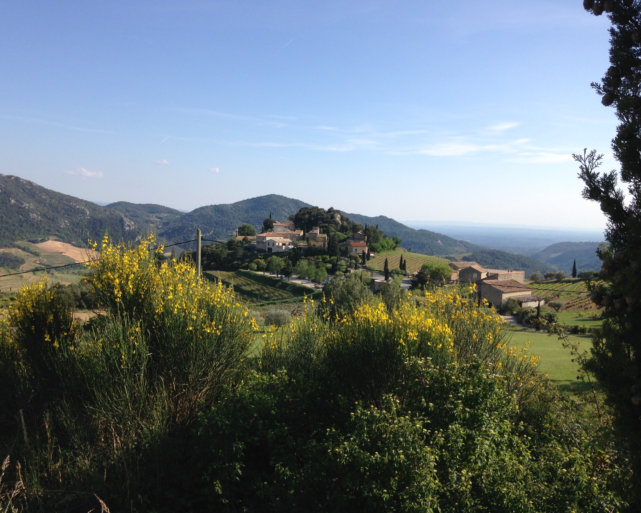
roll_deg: -2.4
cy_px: 261
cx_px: 311
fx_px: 664
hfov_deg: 51.5
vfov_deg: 42.2
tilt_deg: -3.7
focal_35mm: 35
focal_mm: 4.12
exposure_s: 1/1323
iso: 50
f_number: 2.4
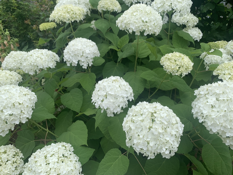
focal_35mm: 26
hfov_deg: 67.3
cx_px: 116
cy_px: 88
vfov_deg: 53.1
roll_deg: -0.9
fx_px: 175
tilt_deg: -25.4
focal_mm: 4.25
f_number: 1.8
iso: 25
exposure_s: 1/928
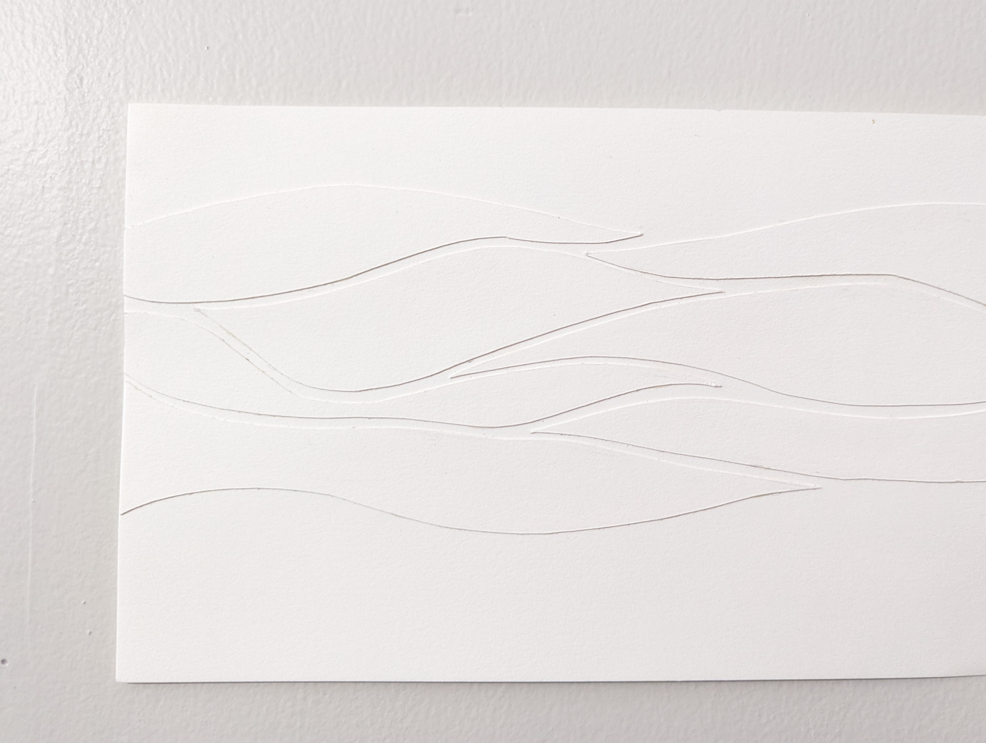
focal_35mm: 27
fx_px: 770
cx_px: 546
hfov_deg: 65.1
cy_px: 387
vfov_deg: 51.5
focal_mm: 6.81
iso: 812
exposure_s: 1/120
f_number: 1.85
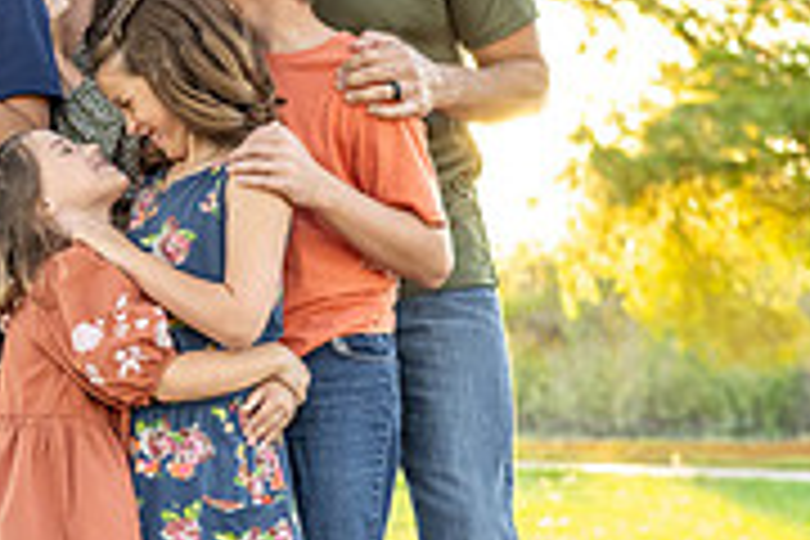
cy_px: 277
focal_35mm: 113
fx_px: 2542
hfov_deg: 17.4
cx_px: -135
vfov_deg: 12.1
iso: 640
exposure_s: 1/640
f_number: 2.2
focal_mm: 35
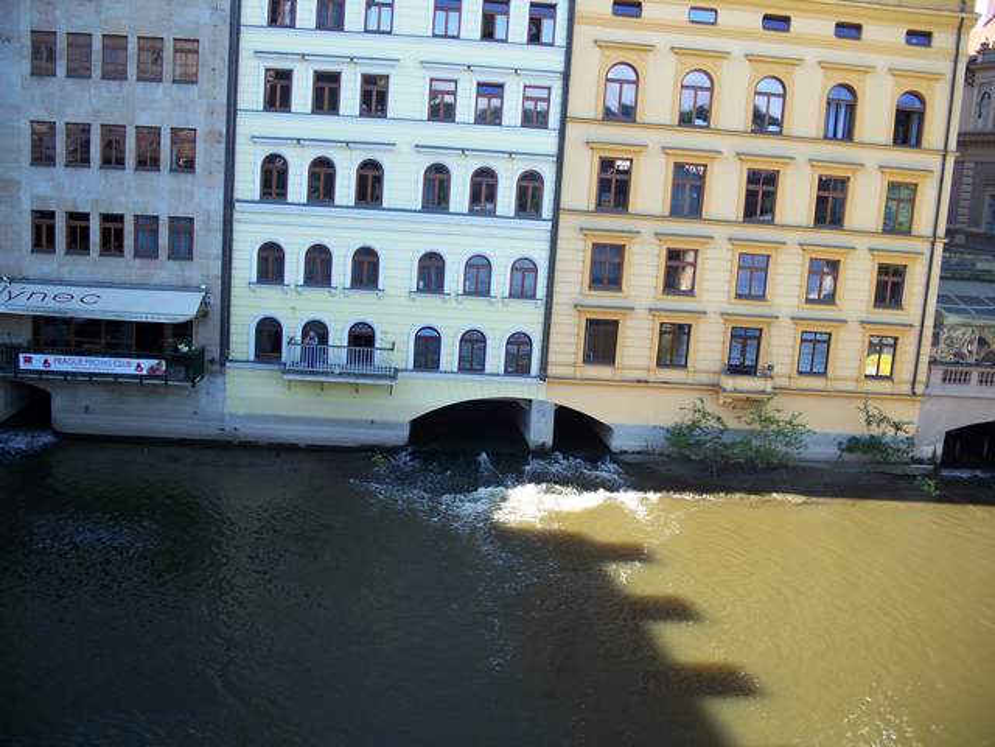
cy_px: 374
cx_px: 498
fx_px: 1064
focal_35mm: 37
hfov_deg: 50.1
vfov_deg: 38.7
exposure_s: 1/100
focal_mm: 7.8
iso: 64
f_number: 2.8
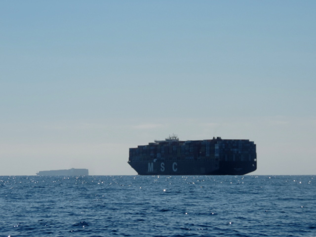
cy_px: 118
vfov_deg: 9.6
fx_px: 1415
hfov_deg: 12.7
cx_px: 158
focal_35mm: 155
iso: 80
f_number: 4.4
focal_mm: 27.6
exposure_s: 1/1250
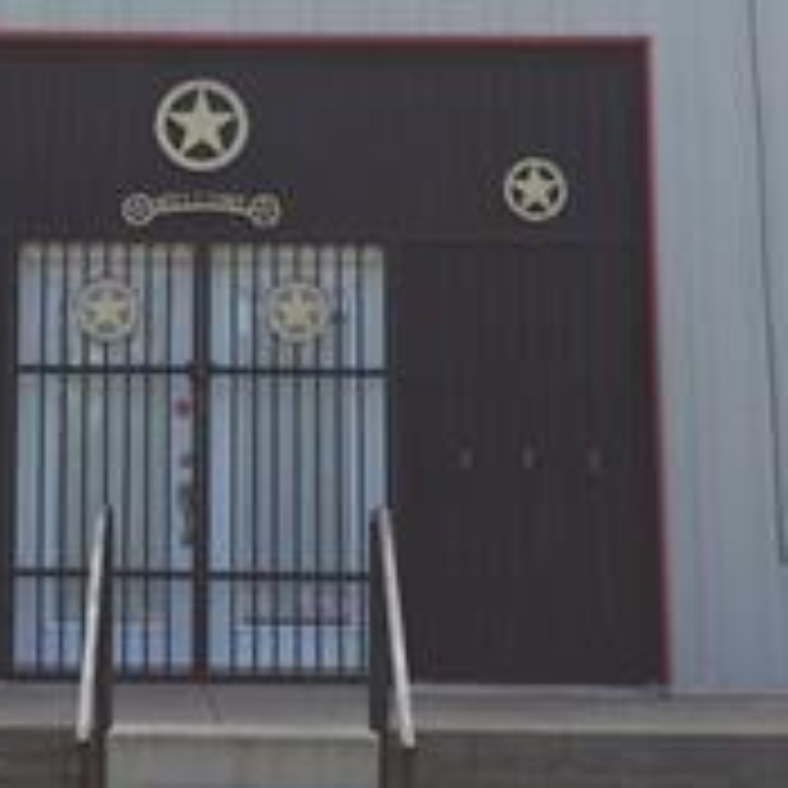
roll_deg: -1.0
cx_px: 153
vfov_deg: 18.4
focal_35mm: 94
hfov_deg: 18.3
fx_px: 2421
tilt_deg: +8.3
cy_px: 180
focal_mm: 4.15
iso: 32
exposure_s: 1/694
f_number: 2.2
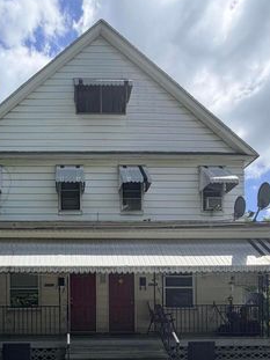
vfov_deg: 53.0
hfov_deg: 45.6
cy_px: 320
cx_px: 76
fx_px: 312
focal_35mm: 30
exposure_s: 1/1105
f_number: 2.2
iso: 25
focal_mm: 2.22
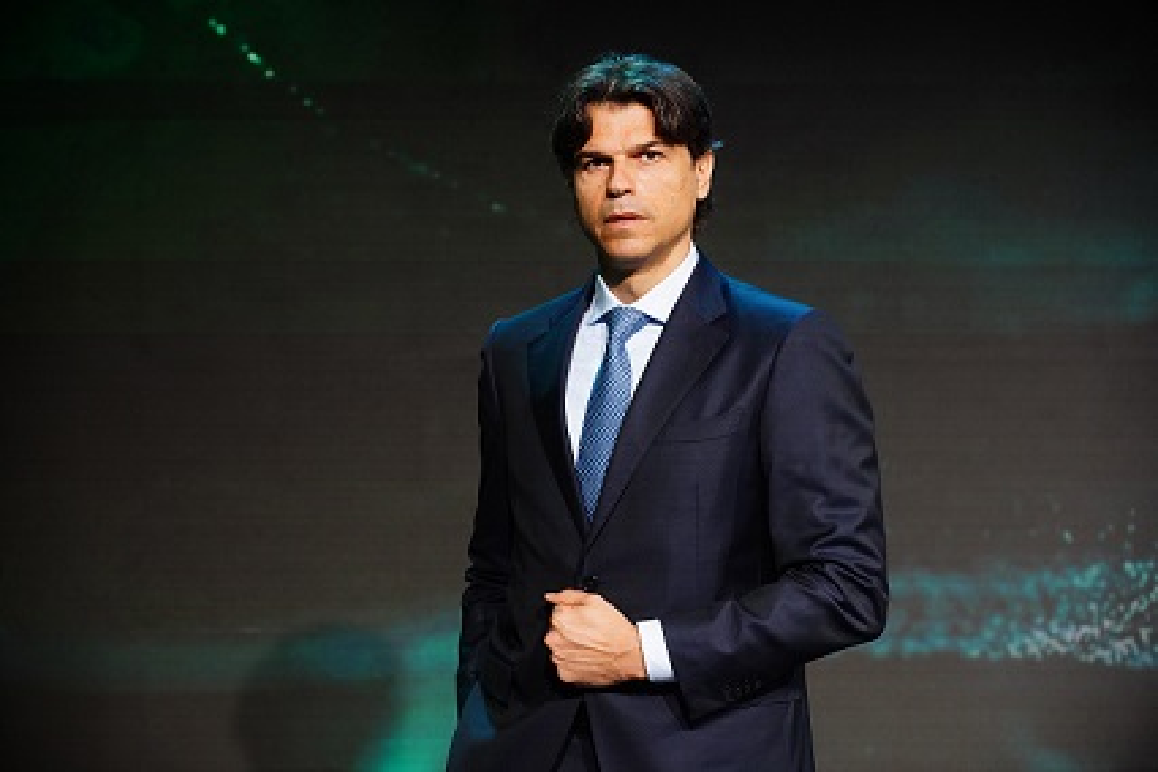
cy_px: 386
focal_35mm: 110
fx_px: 3538
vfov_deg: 12.5
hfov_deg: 18.6
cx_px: 579
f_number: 6.3
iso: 3200
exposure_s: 1/100
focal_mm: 110
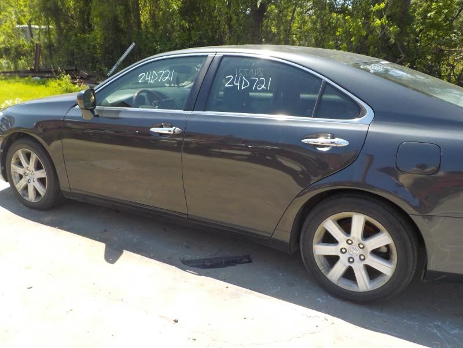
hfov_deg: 60.0
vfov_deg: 46.8
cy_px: 174
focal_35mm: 30
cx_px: 232
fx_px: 401
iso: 125
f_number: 3.3
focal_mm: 4.1
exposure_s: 1/400
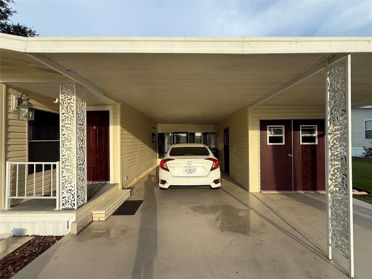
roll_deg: +0.6
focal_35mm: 14
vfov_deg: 85.7
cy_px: 140
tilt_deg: +2.1
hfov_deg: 102.1
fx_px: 150
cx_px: 186
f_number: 2.2
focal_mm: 2.22
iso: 50
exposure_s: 1/531
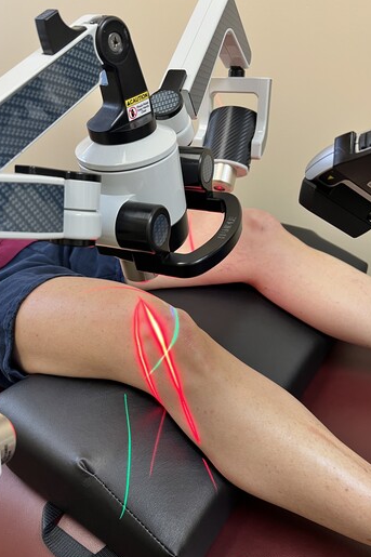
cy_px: 287
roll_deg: +0.9
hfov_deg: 46.3
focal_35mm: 28
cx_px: 202
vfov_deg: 65.5
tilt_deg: -36.3
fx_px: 433
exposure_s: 1/51
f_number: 1.5
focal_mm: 5.7
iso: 80
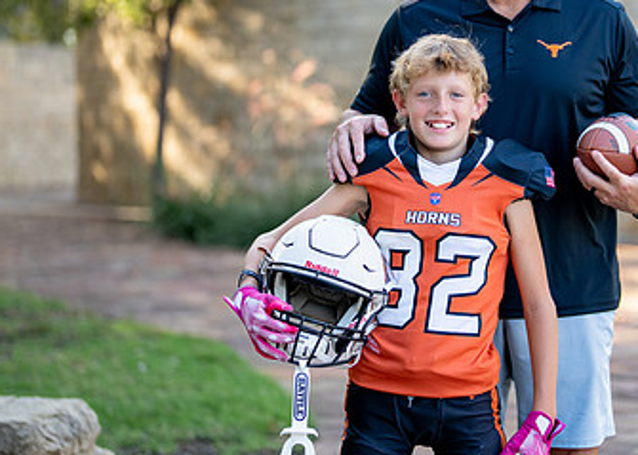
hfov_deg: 20.8
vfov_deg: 15.0
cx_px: 488
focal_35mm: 95
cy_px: 138
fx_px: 1721
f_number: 1.2
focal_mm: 50
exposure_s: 1/2000
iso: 200
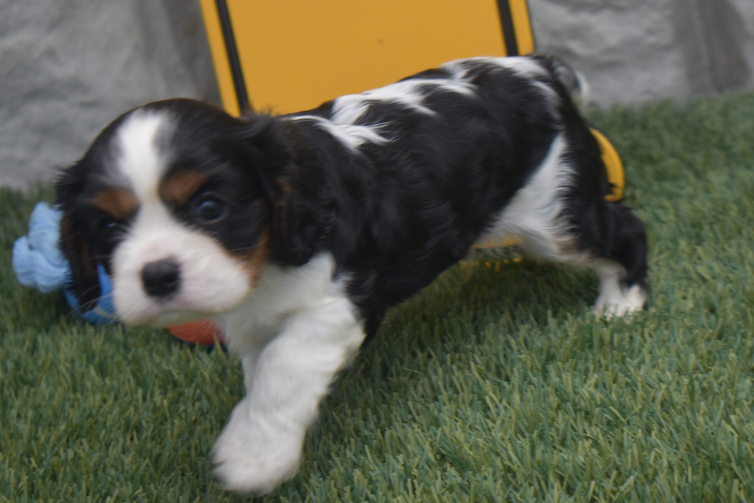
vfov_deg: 16.6
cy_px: 252
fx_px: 1728
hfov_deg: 24.6
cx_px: 377
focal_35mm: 82
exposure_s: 1/200
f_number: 5.6
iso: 200
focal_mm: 55
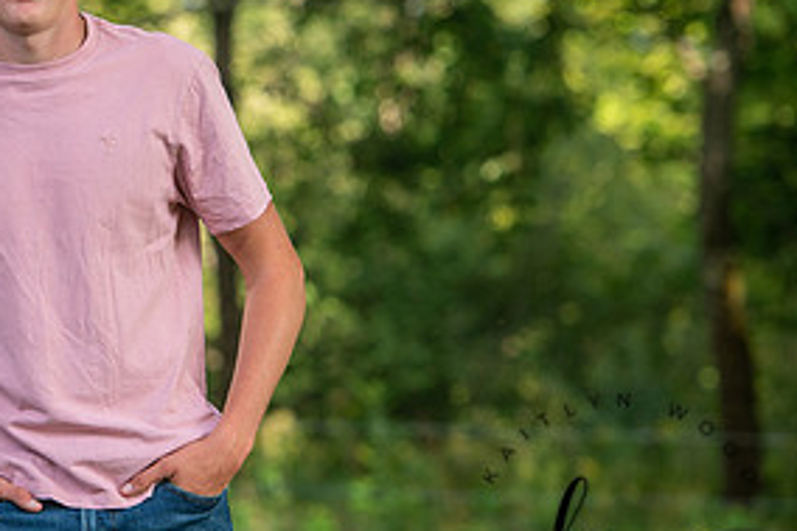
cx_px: 59
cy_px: 188
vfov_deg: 4.6
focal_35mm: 296
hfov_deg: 6.9
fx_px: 6549
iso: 400
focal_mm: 145
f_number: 4.5
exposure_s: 1/250
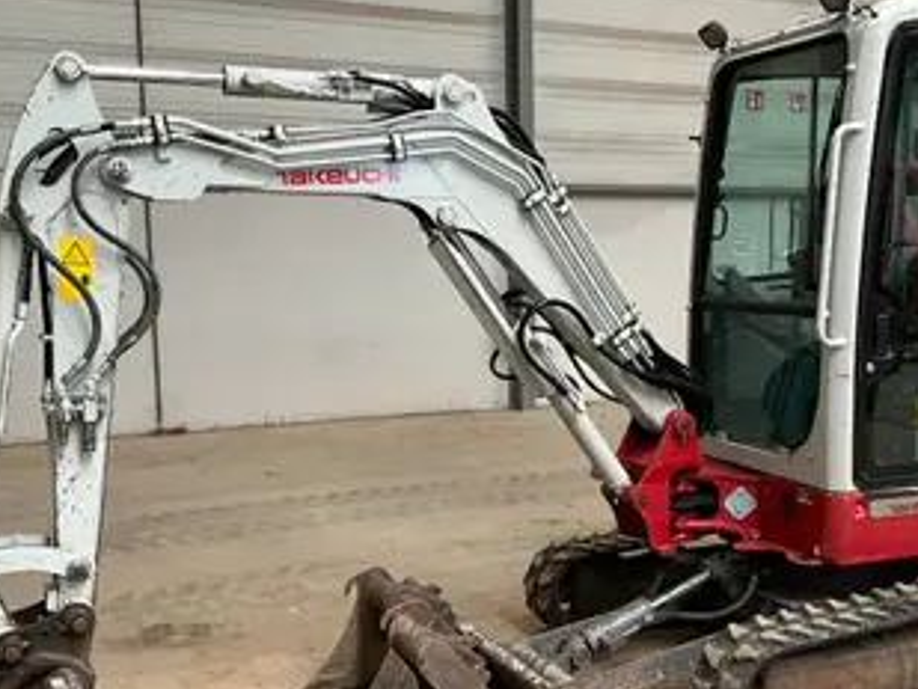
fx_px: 1194
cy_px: 422
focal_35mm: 45
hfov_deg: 41.9
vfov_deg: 32.1
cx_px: 547
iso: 64
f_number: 1.8
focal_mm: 3
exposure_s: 1/60
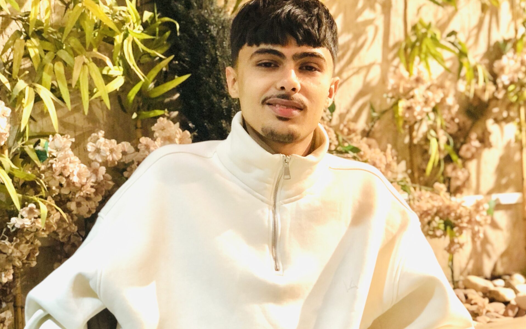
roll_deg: +0.7
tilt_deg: -3.8
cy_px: 175
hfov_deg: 27.8
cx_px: 264
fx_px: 1061
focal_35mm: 74
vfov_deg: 17.6
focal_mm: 6
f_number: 2.4
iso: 160
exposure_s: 1/10
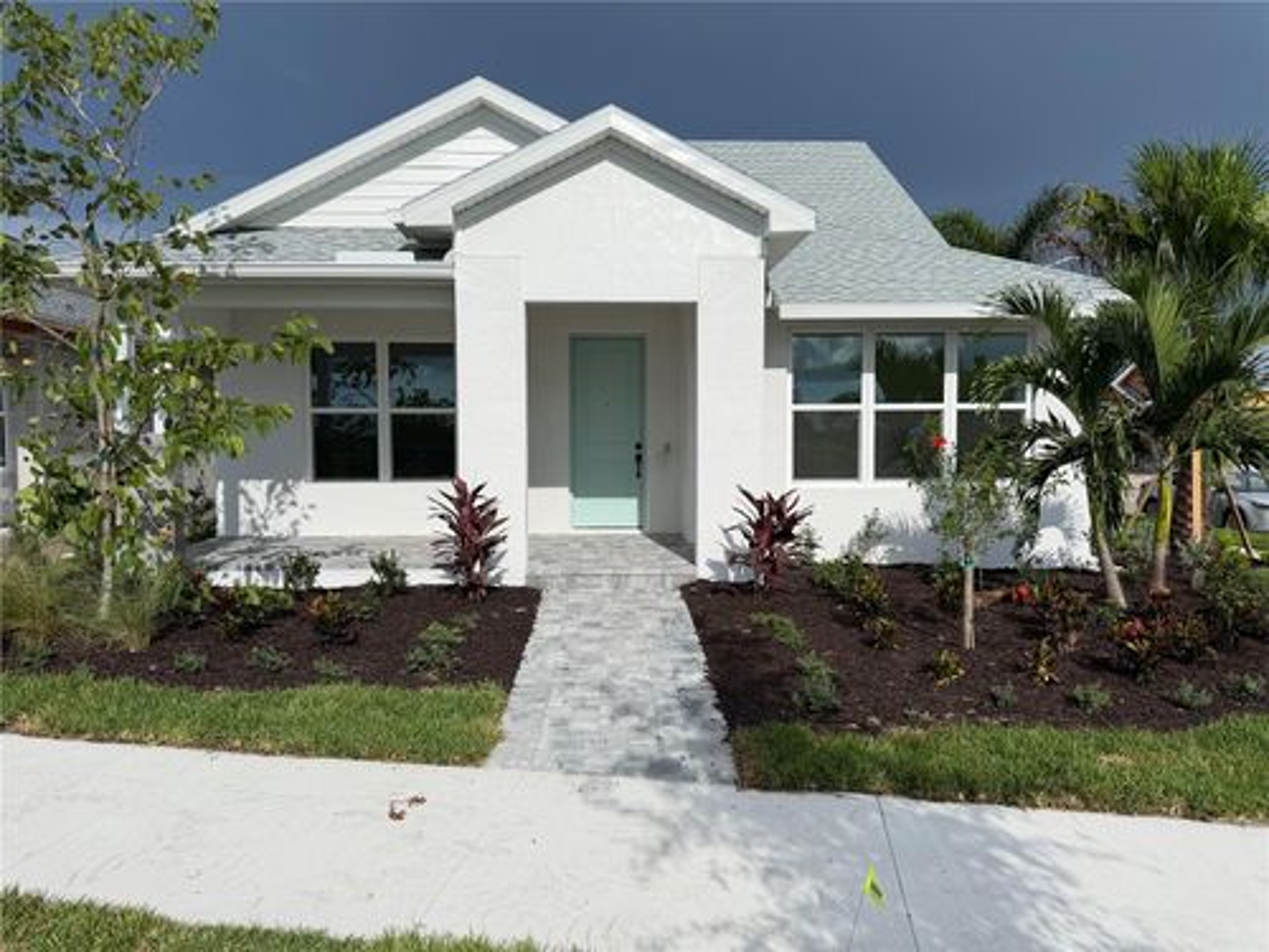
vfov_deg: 56.8
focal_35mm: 24
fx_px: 880
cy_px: 476
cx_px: 634
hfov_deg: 71.6
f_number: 1.78
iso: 80
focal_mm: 6.76
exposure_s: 1/11905
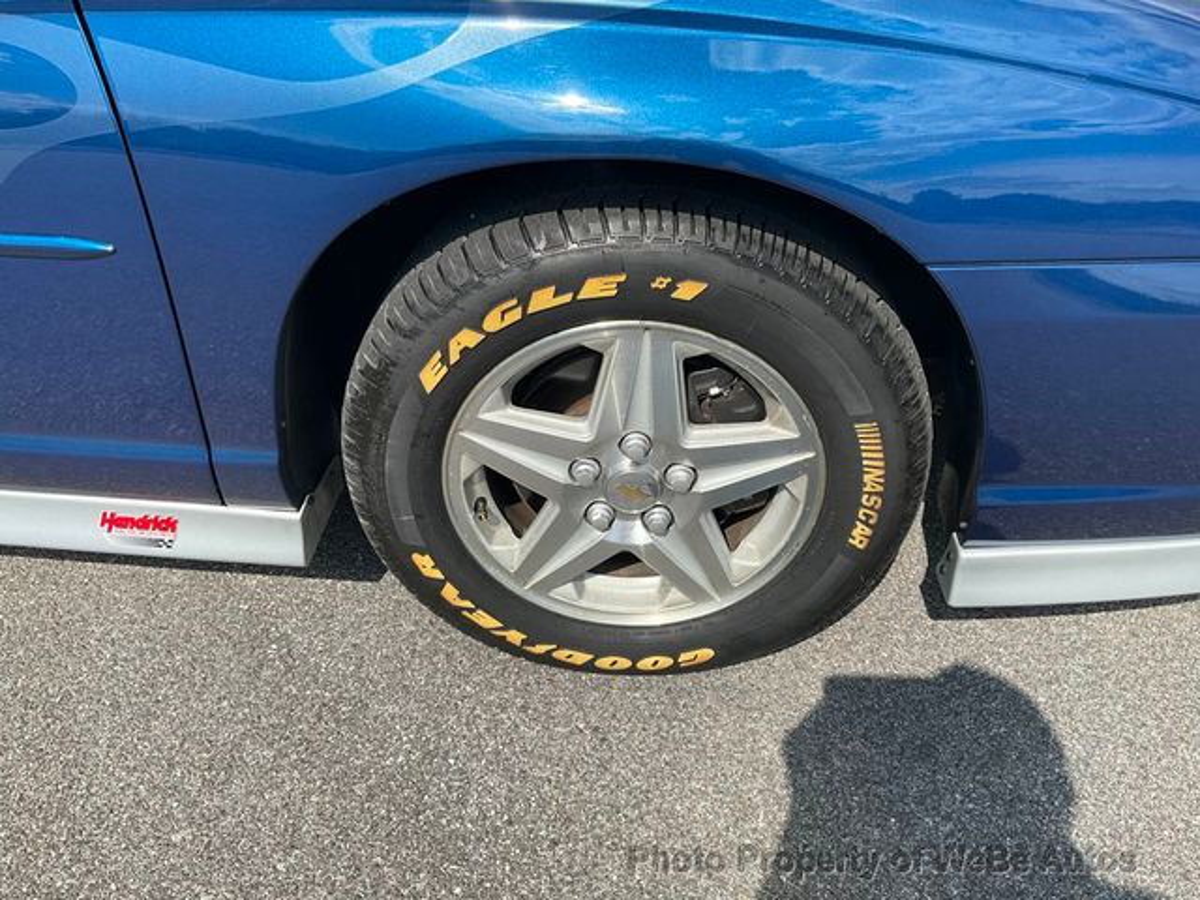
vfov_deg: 48.2
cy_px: 450
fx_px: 1005
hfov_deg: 61.7
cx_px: 600
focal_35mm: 29
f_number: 1.8
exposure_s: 1/1577
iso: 25
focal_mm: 3
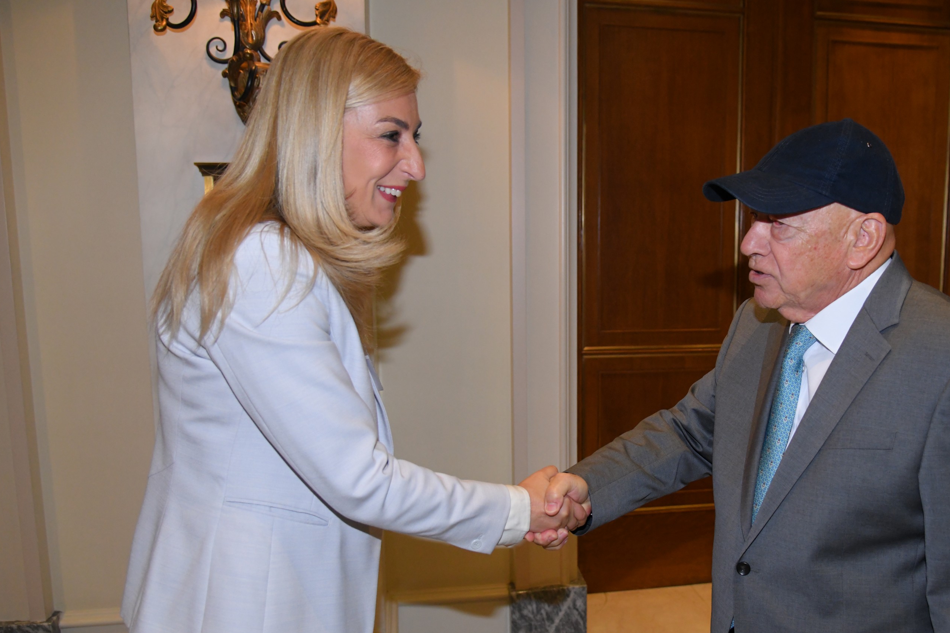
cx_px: 605
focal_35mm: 31
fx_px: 818
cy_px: 369
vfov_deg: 42.2
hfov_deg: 59.4
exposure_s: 1/250
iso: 2500
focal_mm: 24
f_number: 4
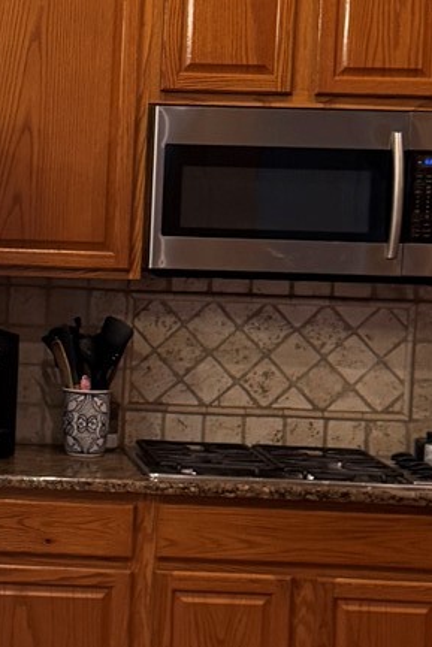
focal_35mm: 118
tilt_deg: -3.6
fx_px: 2122
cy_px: 275
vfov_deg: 17.3
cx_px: -136
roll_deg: -1.4
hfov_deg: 11.3
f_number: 1.78
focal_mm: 6.76
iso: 160
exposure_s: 1/60
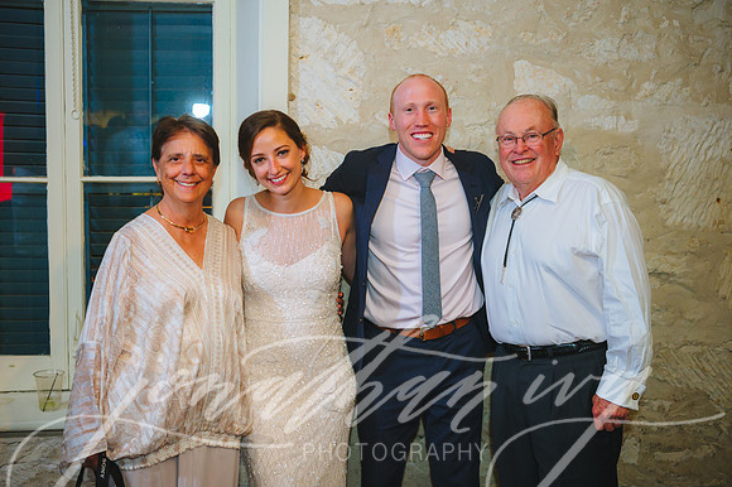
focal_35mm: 45
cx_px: 366
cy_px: 244
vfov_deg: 29.8
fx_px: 914
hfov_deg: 43.6
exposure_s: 1/80
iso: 2000
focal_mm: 45
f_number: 2.8
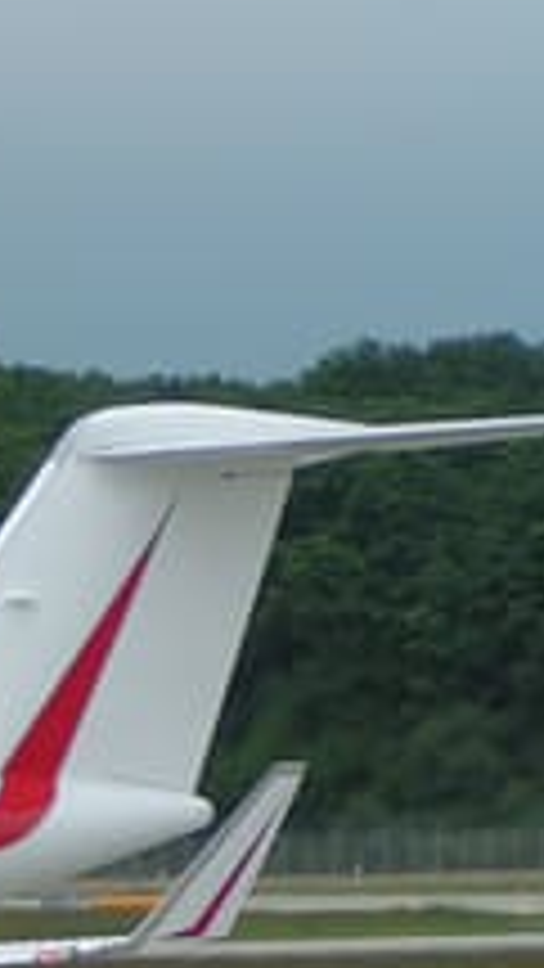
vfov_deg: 4.7
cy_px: 792
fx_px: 11894
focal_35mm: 464
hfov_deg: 2.6
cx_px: -715
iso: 50
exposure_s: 1/800
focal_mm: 21.9
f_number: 3.5
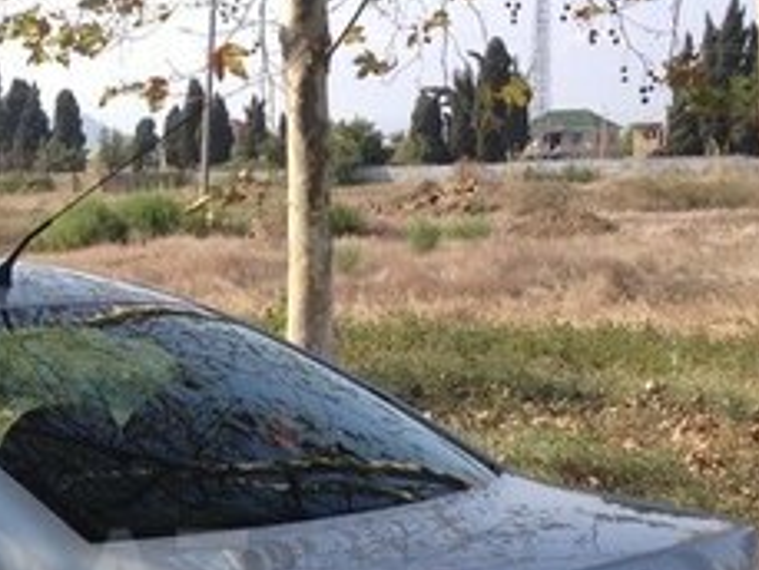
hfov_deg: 18.6
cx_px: -89
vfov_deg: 14.4
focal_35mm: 101
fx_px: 2216
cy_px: 578
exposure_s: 1/986
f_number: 2.4
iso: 50
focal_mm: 4.28
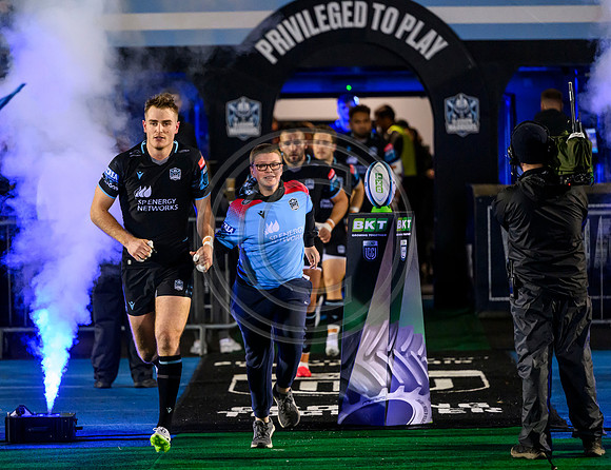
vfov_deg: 7.2
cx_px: 241
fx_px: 3756
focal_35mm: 211
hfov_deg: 9.3
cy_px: 244
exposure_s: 1/800
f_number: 3.2
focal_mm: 180
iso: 6400
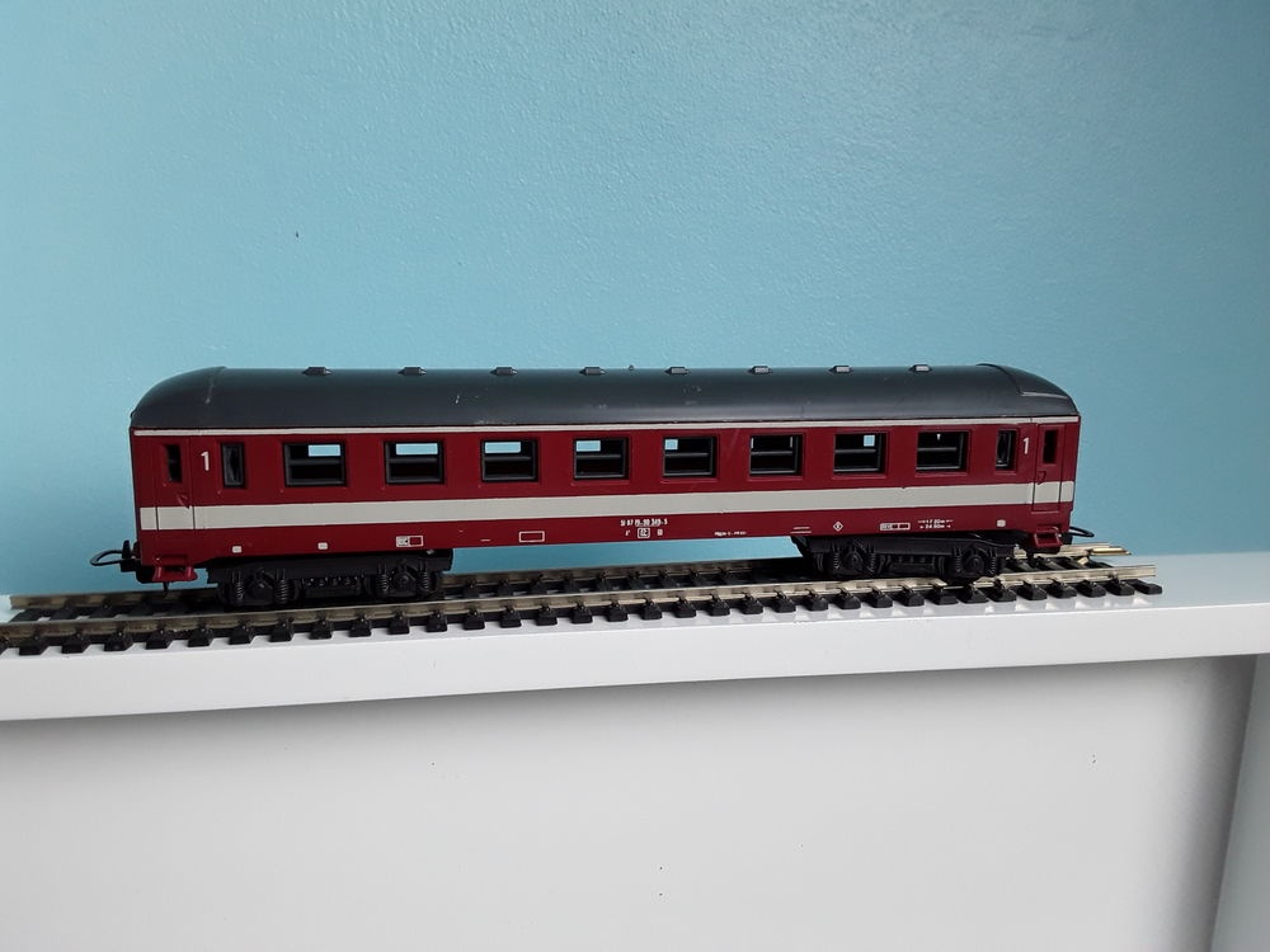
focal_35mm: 27
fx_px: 991
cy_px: 476
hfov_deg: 65.3
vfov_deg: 51.4
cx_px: 635
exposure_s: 1/100
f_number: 1.9
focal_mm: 2.91
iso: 64
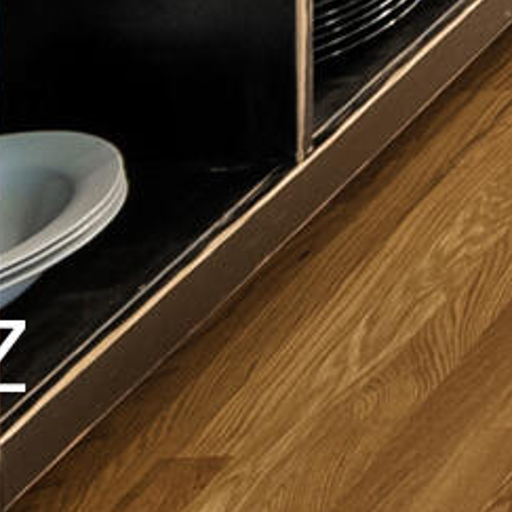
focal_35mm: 140
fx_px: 2343
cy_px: -1243
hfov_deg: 8.2
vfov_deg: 8.9
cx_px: 1951
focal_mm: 16
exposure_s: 2.5
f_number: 8
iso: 200
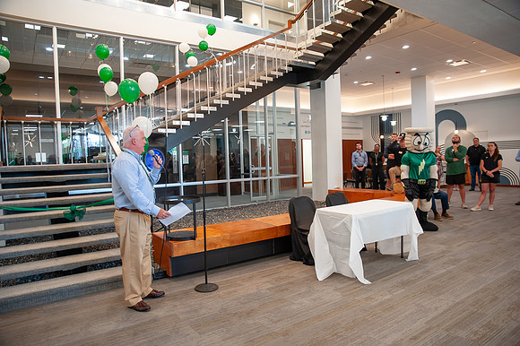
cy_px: 173
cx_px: 260
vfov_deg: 53.1
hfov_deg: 73.8
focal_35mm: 24
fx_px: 346
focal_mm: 24
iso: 1250
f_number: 3.2
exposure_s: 1/160
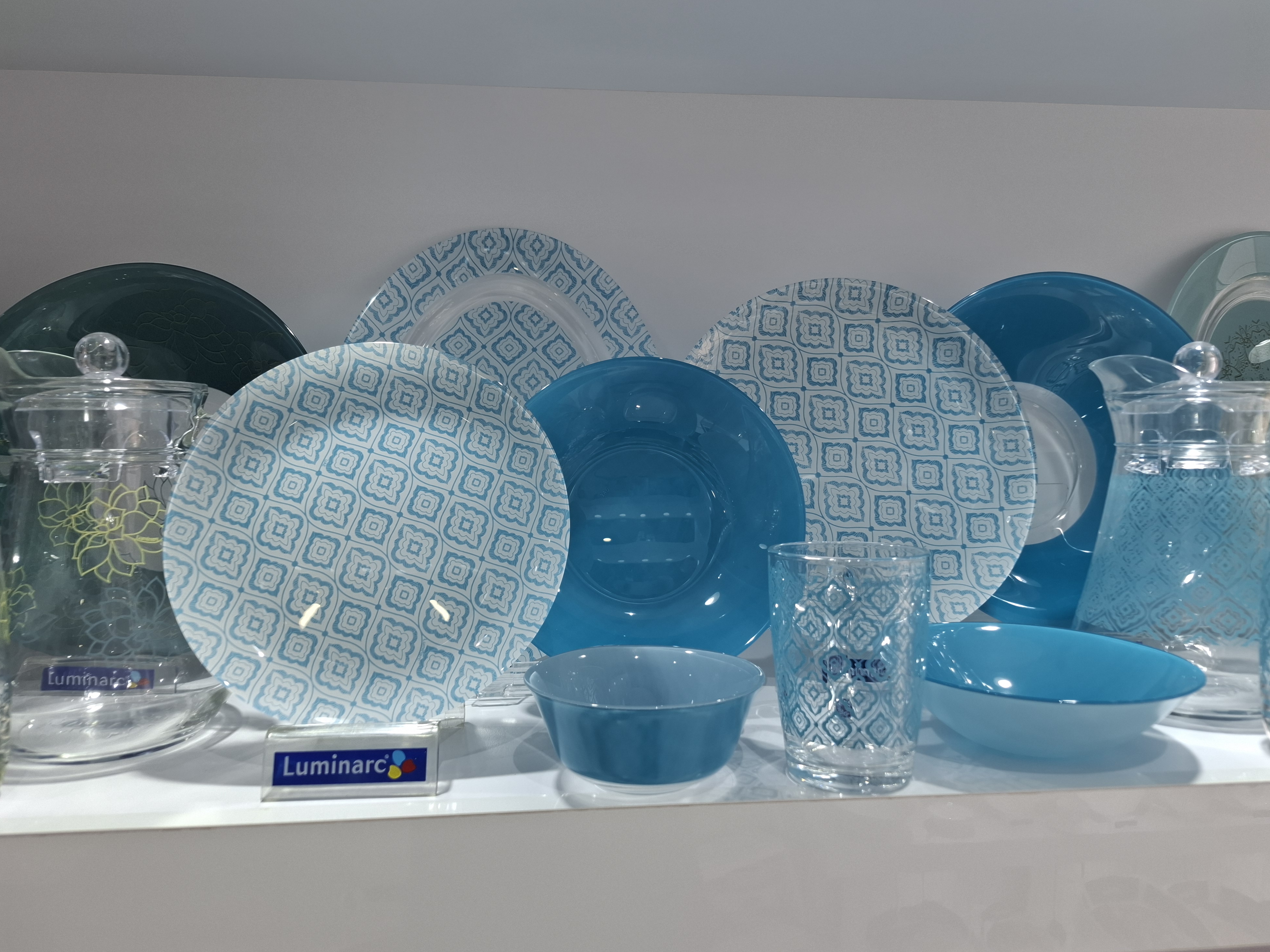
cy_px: 478
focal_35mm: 24
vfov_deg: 56.8
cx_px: 629
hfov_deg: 71.6
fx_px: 881
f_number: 1.8
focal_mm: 5.54
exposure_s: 1/119
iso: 50
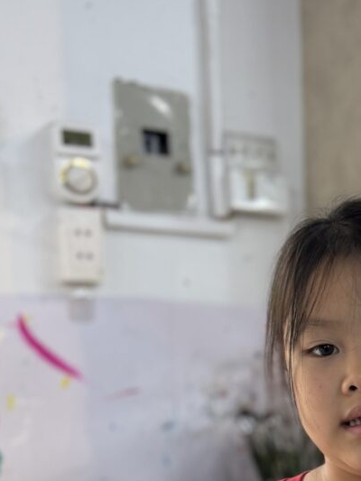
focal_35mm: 60
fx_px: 834
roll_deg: +1.2
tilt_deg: -8.0
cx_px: 392
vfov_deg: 29.7
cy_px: 500
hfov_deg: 23.1
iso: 100
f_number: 1.78
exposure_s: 1/100
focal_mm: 6.76
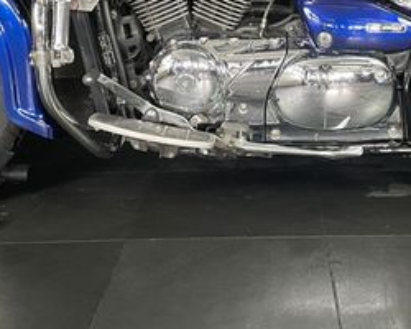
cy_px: -53
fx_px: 791
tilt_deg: -2.8
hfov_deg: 28.9
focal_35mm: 65
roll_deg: +0.8
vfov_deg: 21.9
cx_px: 281
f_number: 1.6
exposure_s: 1/50
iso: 250
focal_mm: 4.2
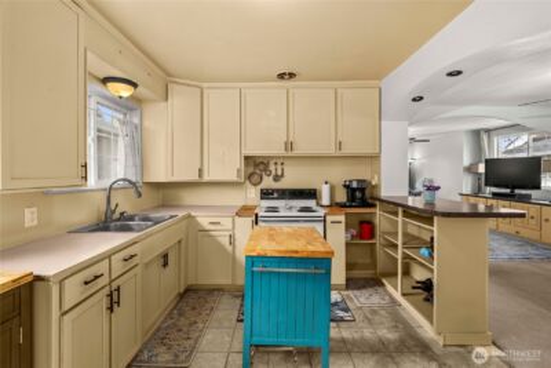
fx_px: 230
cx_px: 276
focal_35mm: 15
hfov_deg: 100.4
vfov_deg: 77.4
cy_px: 184
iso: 1000
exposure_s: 1/13
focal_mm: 15
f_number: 7.1
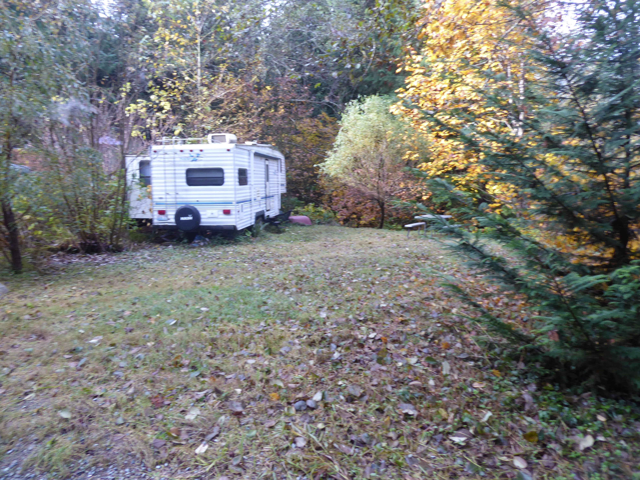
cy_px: 240
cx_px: 320
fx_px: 444
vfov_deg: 56.8
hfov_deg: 71.6
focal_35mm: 24
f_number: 3.3
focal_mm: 4.3
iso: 160
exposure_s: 1/60
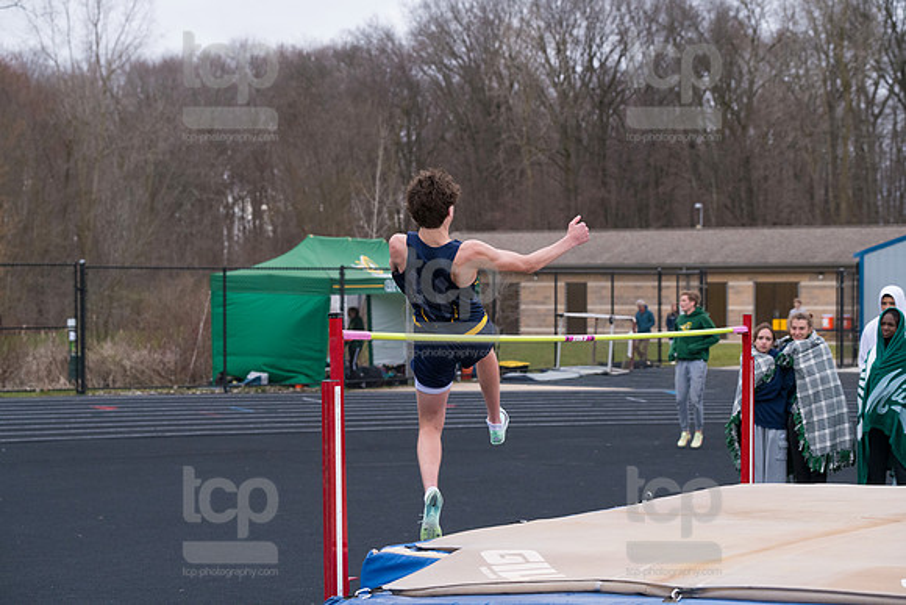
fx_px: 2165
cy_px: 302
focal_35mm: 86
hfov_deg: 23.6
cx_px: 453
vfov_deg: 15.9
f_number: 5
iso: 2000
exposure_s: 1/2000
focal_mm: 86
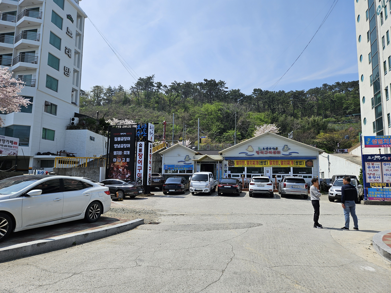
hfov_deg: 73.9
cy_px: 146
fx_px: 260
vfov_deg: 58.9
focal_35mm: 23
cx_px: 196
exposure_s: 1/3134
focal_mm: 5.4
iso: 25
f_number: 1.8
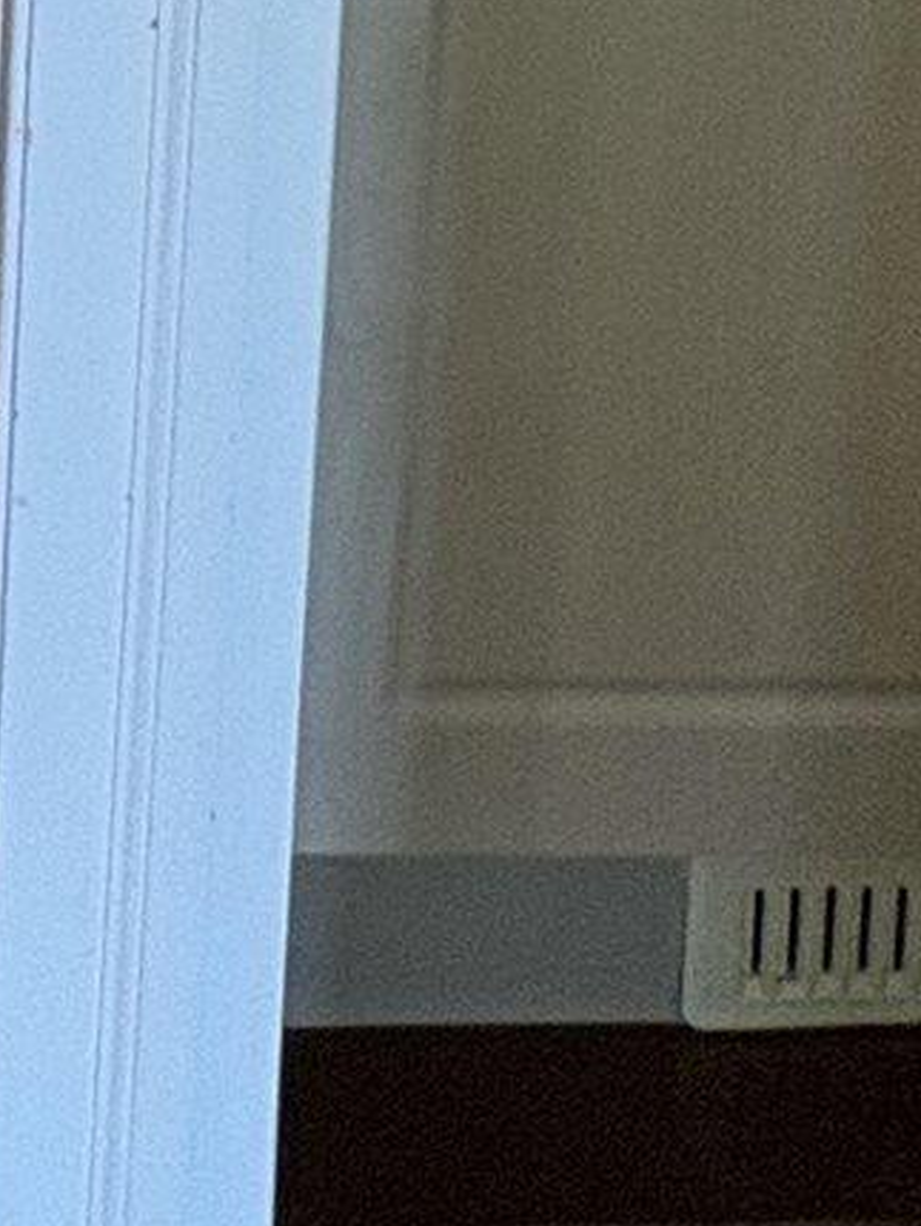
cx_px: -1218
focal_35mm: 75
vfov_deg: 15.4
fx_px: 2658
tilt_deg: -5.3
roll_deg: +0.6
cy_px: -1662
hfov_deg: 14.2
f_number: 2.2
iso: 125
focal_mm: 2.22
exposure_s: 1/60
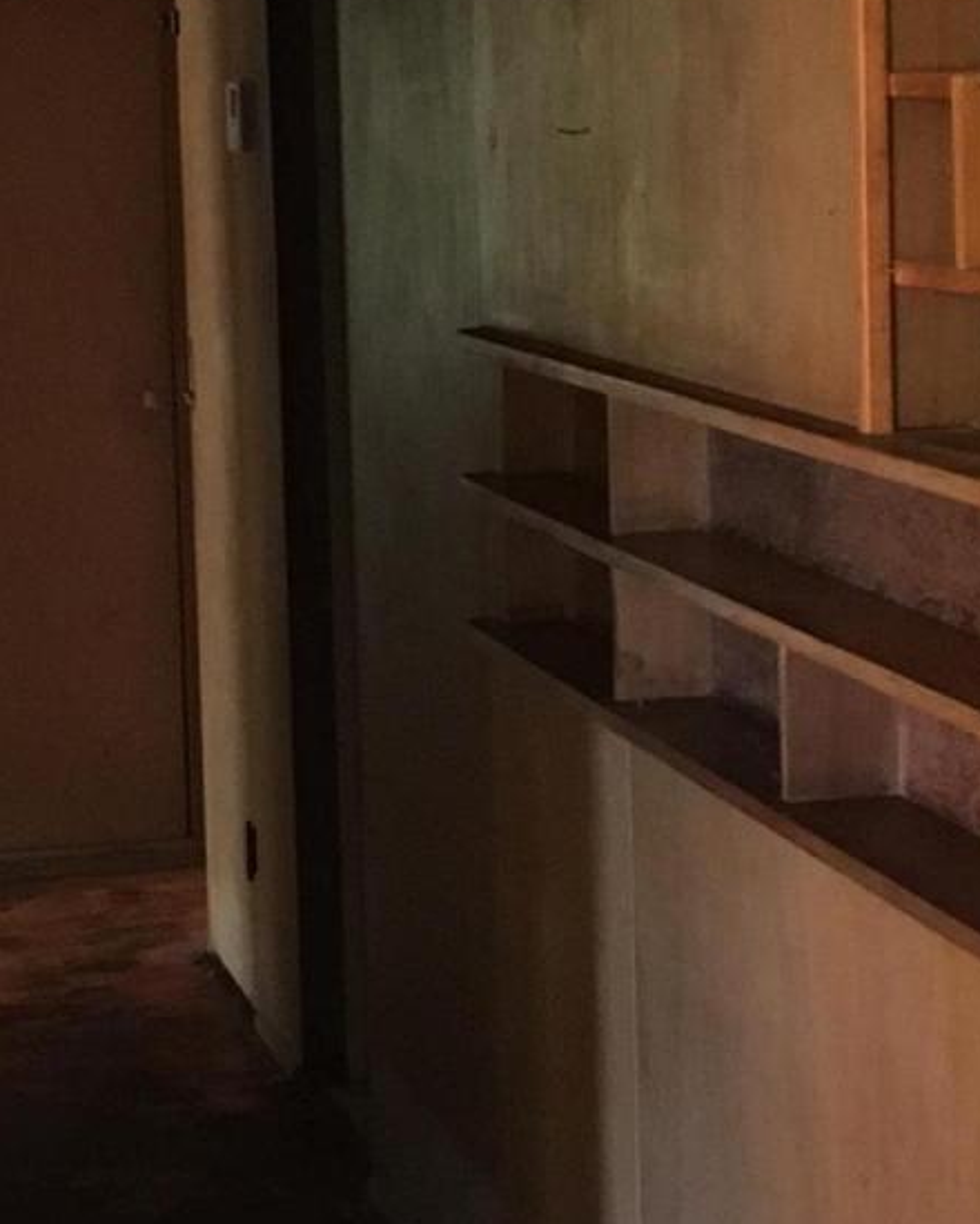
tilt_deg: -7.0
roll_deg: +1.8
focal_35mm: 103
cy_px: 519
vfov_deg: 18.6
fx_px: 3734
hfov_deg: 14.8
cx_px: 808
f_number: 2.2
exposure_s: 1/20
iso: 200
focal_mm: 4.15
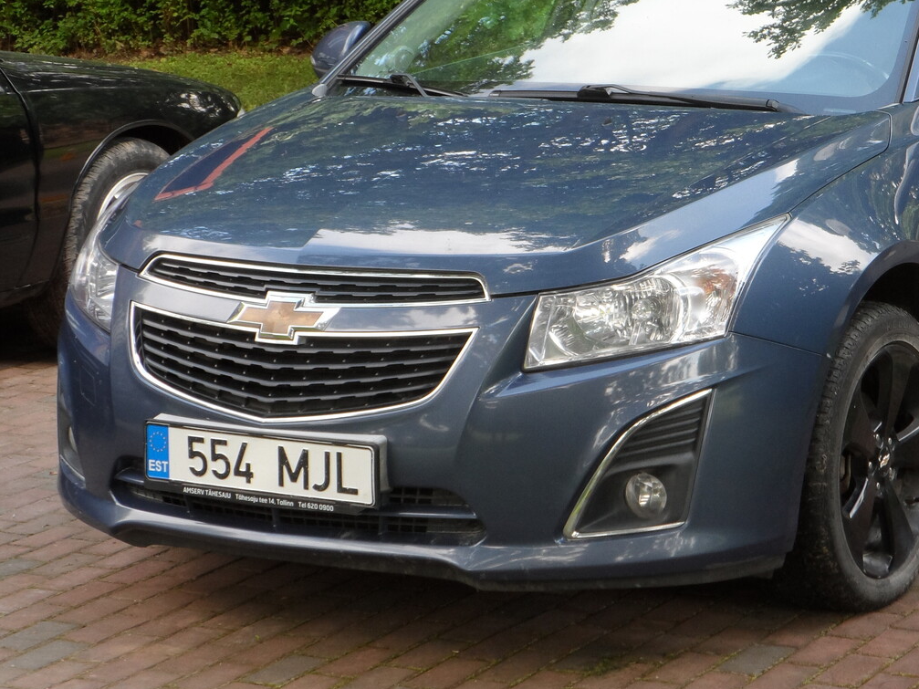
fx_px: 3079
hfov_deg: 16.9
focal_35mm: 116
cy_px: 233
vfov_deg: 12.8
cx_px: 670
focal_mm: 11.9
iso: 80
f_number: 4.3
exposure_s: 1/60
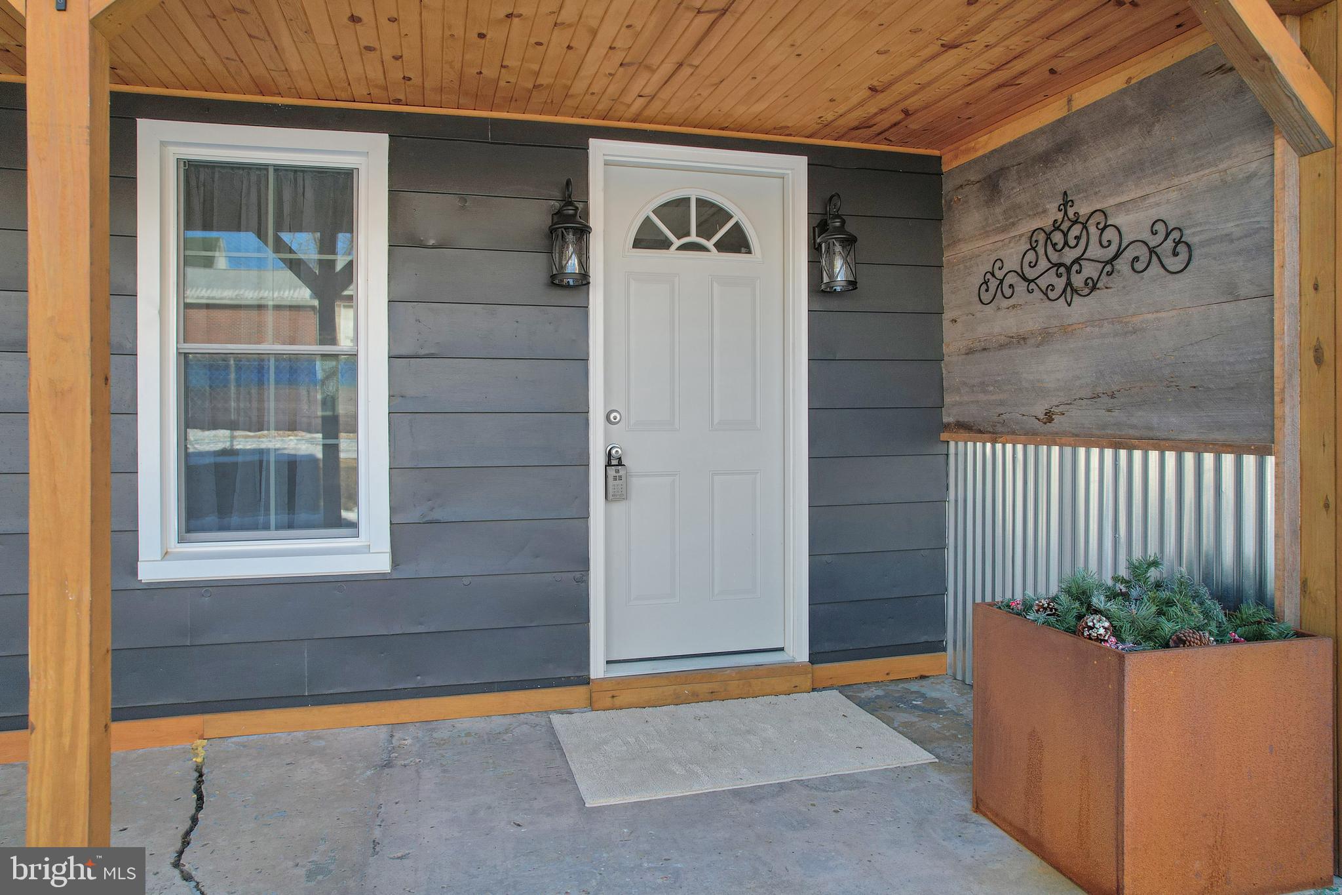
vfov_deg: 57.2
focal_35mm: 22
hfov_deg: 78.6
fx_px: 820
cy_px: 448
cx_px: 671
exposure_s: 1/15
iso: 100
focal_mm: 8.38
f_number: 2.8
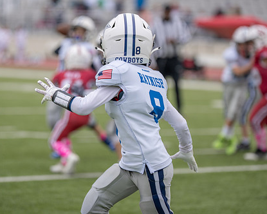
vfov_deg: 7.7
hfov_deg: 9.7
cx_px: 123
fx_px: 1580
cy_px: 92
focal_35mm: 200
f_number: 2.8
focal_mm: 149
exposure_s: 1/1250
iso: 200
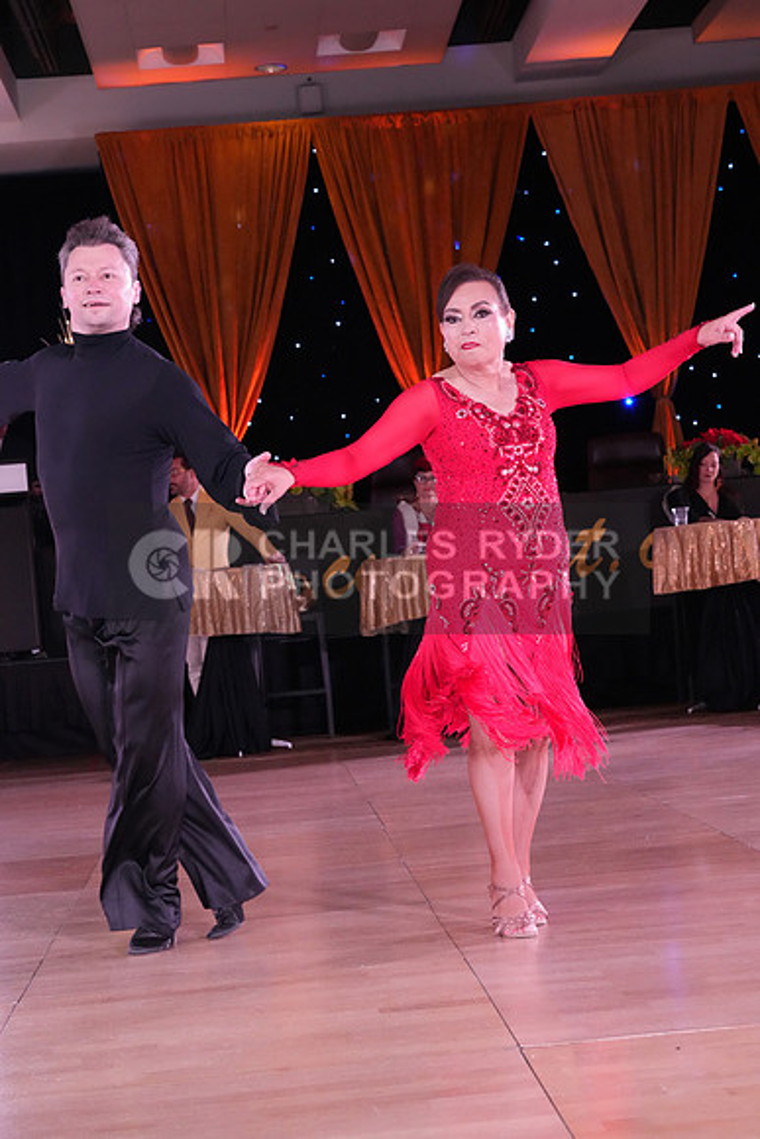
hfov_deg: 20.0
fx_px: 2152
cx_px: 380
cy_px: 570
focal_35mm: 68
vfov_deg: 29.6
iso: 8000
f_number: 8
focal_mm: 68
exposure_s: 1/250
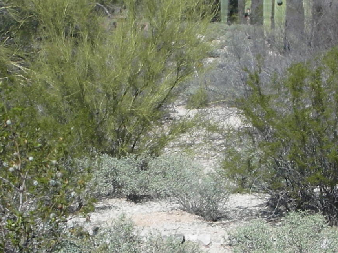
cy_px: 127
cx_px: 109
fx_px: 1191
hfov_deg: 16.1
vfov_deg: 12.1
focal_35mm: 122
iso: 50
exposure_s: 1/107
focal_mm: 5.8
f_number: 8.5
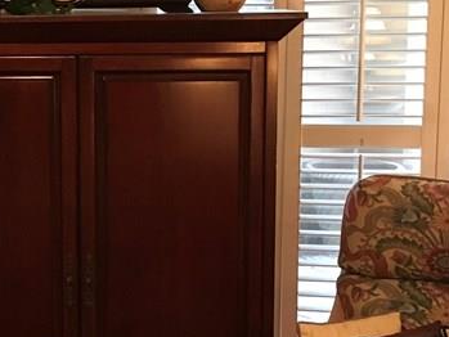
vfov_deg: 17.4
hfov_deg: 22.6
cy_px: 165
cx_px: 62
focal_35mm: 85
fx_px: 1103
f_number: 2.2
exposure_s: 1/30
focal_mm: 4.15
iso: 200
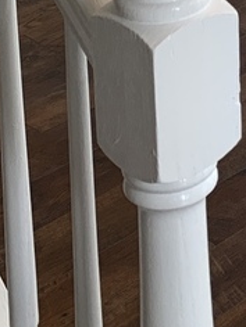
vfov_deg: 14.3
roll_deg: -0.3
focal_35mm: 119
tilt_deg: -9.8
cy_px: -284
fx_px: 1128
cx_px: 397
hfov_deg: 11.8
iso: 32
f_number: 1.8
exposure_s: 1/120
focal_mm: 4.25
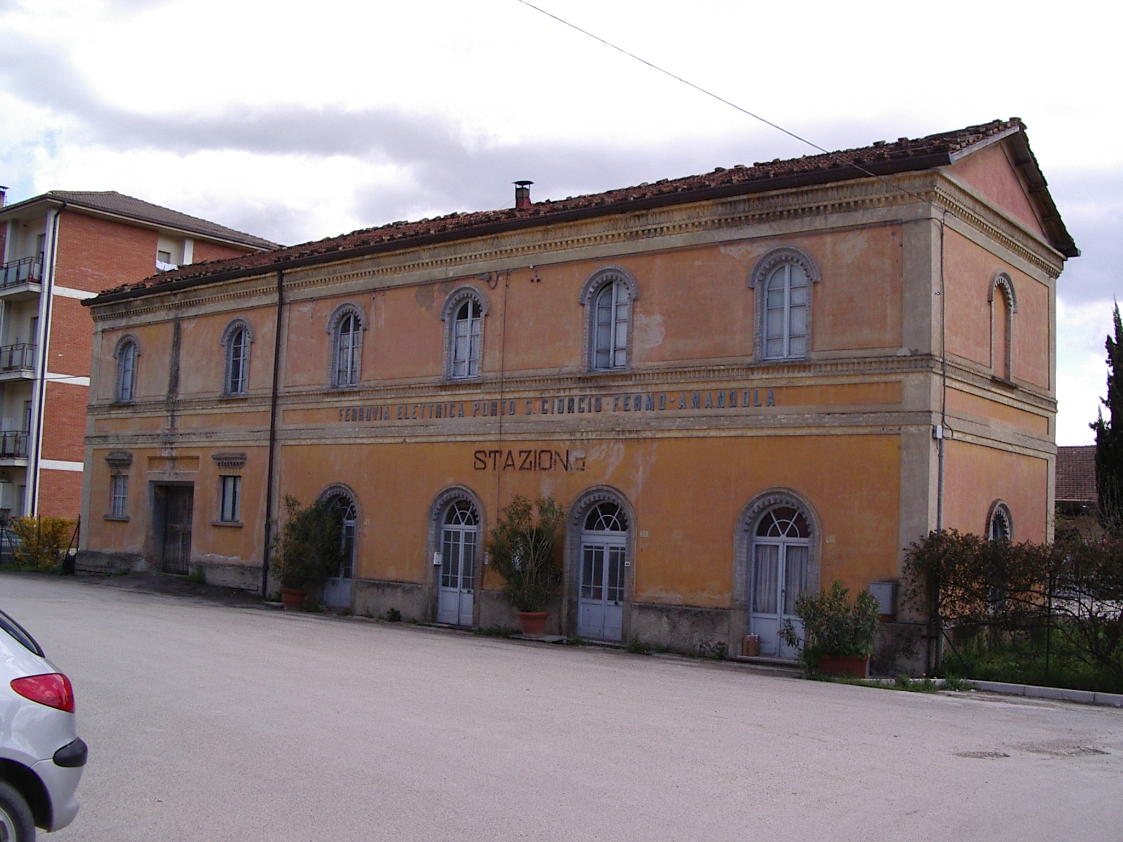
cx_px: 562
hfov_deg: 49.0
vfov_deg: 37.7
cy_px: 421
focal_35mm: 38
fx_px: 1233
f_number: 4.8
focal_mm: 5.8
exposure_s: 1/200
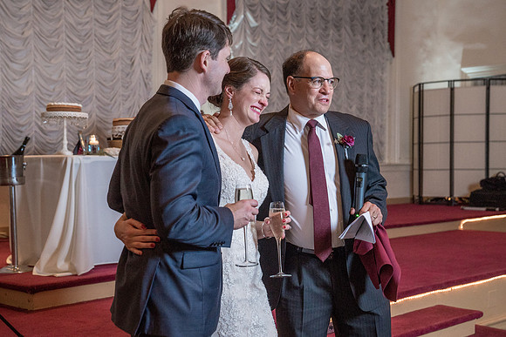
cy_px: 187
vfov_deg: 24.9
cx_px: 253
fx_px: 763
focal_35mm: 54
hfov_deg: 36.7
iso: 2000
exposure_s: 1/200
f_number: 4
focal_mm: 49
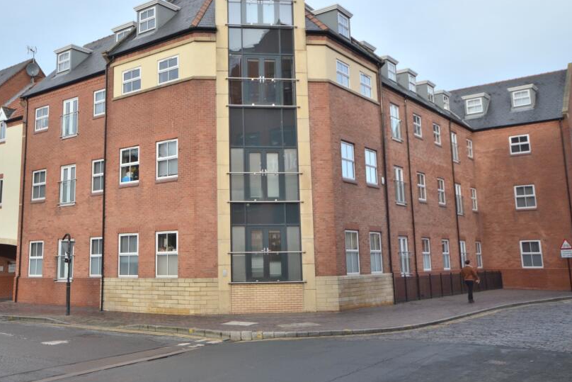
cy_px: 146
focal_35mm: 38
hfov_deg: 50.4
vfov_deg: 34.9
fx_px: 604
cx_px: 234
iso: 125
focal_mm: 20
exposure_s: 1/125
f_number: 5.6
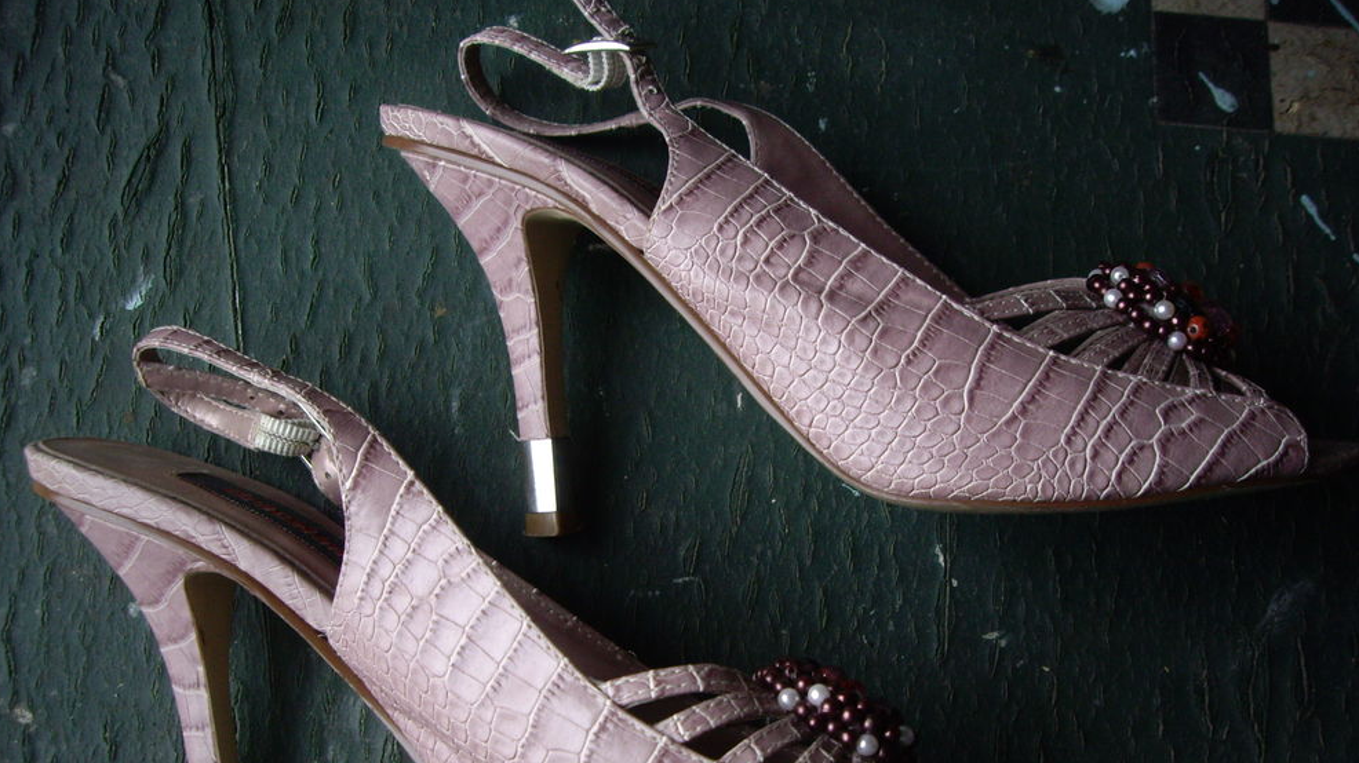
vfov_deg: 28.3
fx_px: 1513
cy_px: 454
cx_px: 685
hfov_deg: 48.4
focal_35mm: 42
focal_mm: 6.2
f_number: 2.7
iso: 100
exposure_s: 1/60
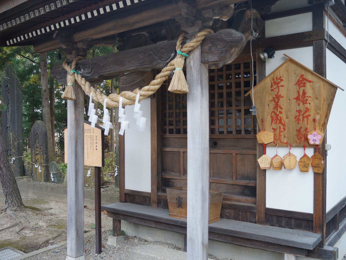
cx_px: 170
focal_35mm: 33
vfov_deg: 42.9
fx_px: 330
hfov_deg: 55.3
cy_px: 129
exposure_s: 1/50
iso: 400
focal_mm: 20
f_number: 4
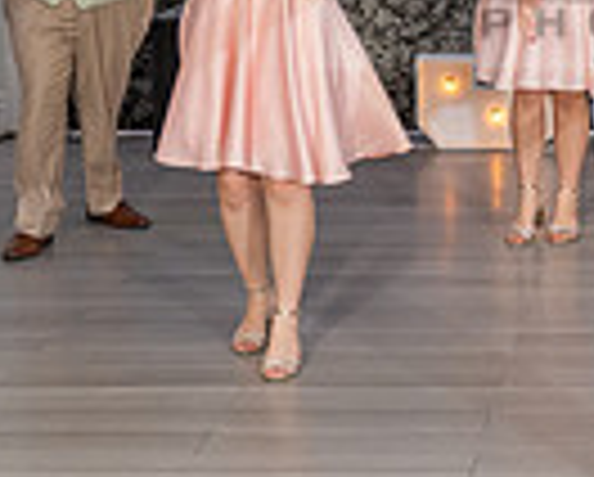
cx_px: 706
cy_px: -38
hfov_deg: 14.9
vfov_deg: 12.2
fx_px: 2201
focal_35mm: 125
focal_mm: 28
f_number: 3.5
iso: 500
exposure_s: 1/160
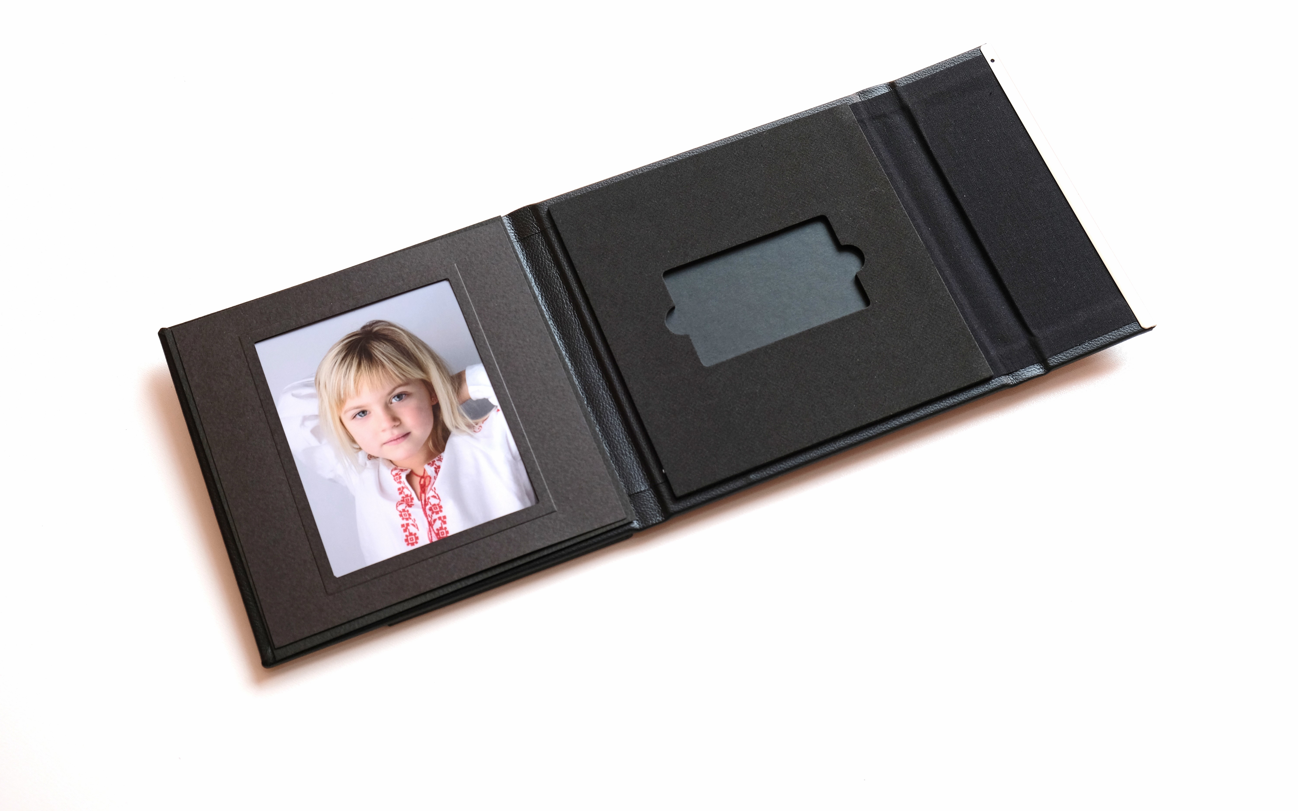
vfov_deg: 31.2
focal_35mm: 41
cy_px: 383
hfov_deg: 48.2
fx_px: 1450
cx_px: 647
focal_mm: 26.5
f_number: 5.6
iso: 400
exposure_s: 1/125
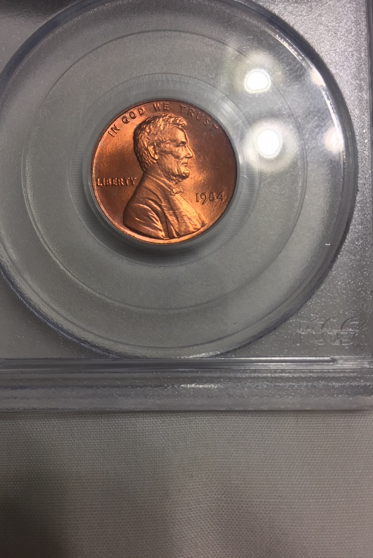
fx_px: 481
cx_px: 163
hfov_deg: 42.3
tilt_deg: -87.8
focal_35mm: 31
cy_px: 275
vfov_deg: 60.3
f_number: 2.2
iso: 40
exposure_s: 1/40
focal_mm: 4.15
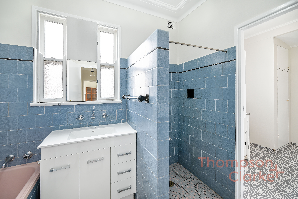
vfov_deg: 81.3
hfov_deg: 104.2
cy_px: 100
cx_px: 149
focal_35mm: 14
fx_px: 116
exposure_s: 1/6
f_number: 5.6
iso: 100
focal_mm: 14
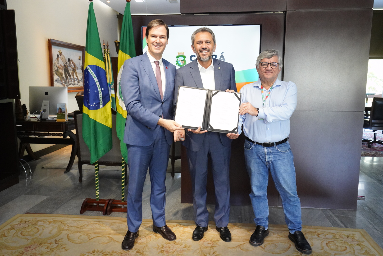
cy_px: 128
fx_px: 319
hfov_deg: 61.9
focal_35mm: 30
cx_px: 192
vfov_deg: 43.7
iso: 8000
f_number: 7.1
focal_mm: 30
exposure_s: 1/160
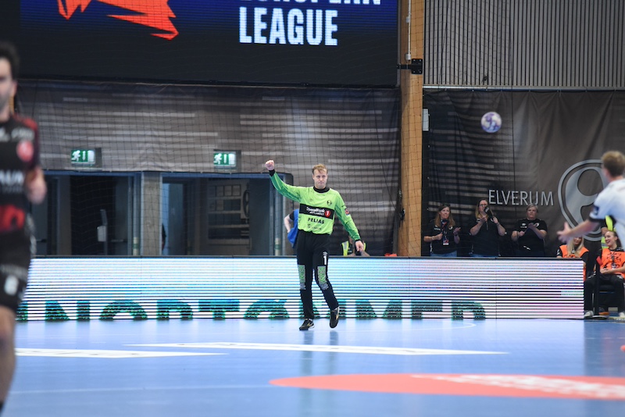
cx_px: 312
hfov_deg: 10.3
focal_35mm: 200
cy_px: 208
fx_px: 3473
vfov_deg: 6.9
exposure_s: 1/3200
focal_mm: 200
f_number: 2.8
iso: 6400
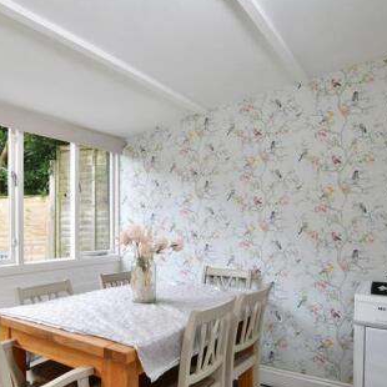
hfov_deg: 57.5
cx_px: 124
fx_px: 342
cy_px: 224
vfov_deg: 58.8
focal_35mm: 27
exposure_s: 1/6
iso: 160
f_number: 7.1
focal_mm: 10
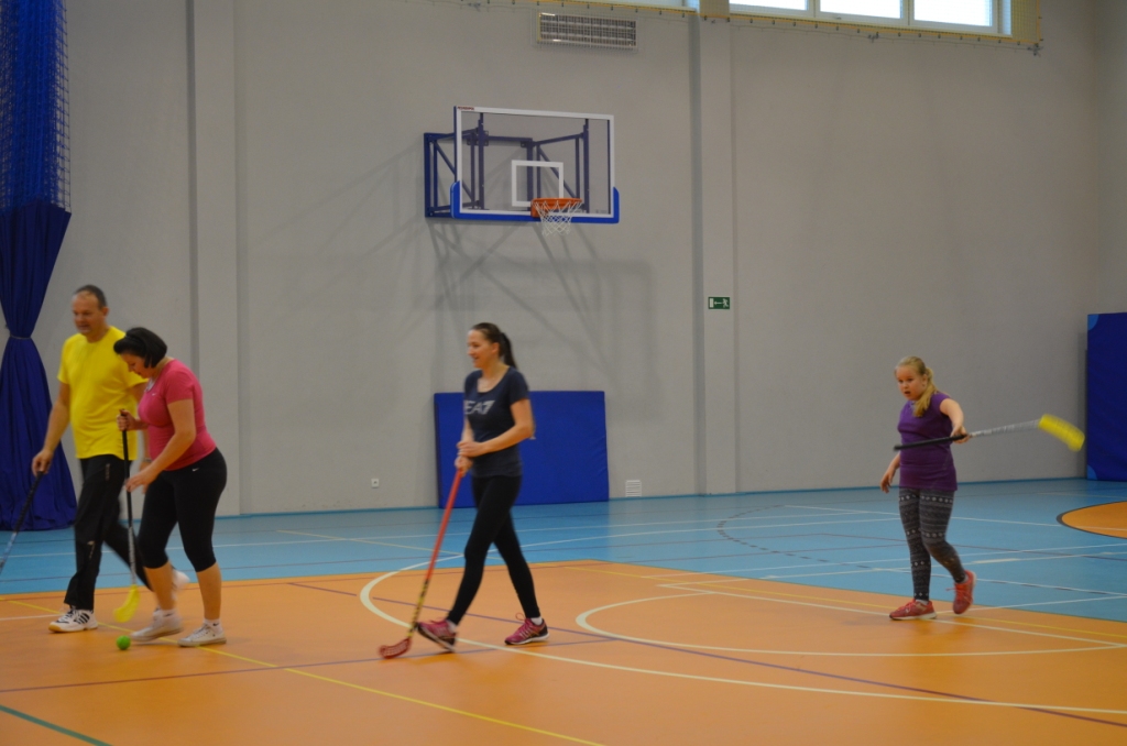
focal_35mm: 75
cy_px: 373
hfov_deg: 27.0
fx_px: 2343
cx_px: 564
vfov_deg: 18.1
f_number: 5
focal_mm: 50
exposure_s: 1/50
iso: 800
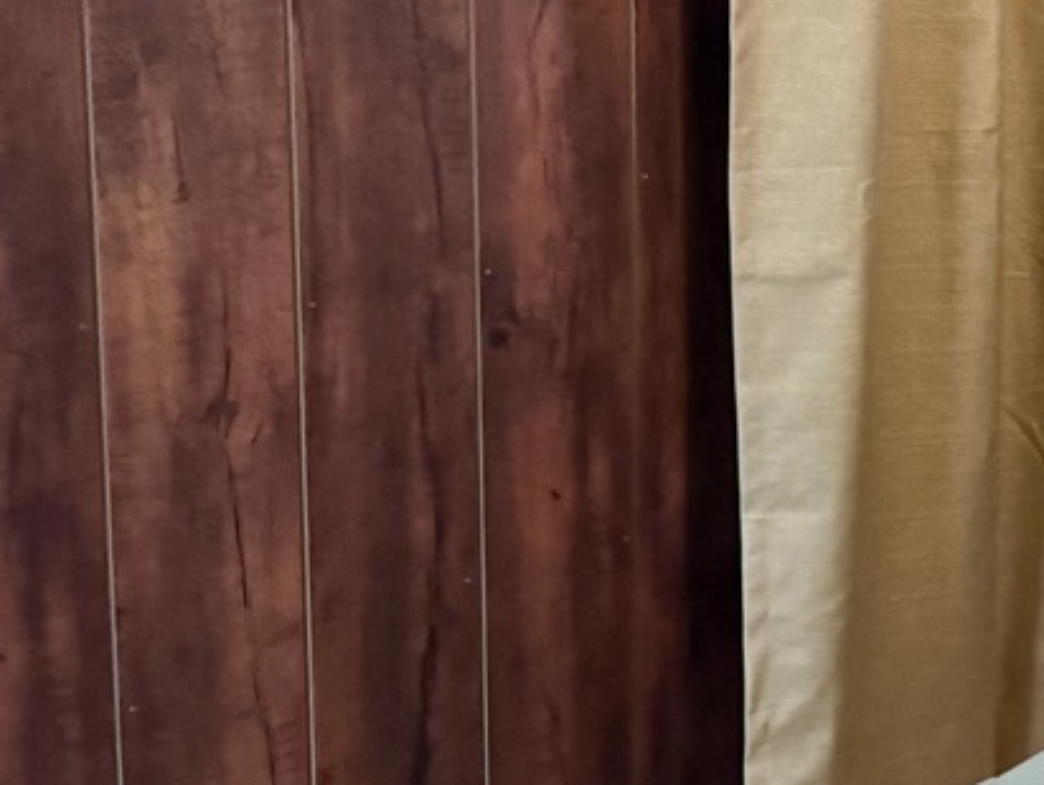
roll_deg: -2.7
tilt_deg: -9.8
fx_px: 2536
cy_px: 36
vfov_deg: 17.3
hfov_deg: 20.9
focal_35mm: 84
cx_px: 1410
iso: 1000
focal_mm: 6.76
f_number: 1.78
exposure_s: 1/40
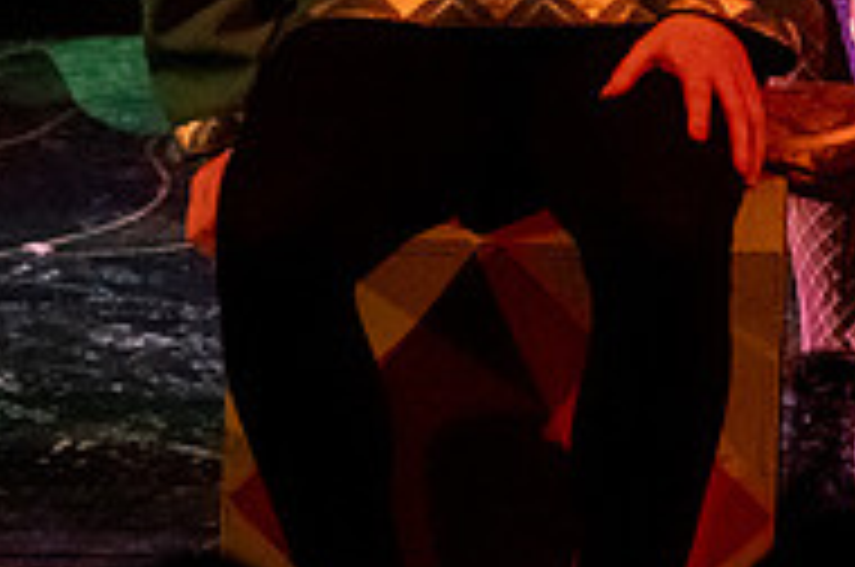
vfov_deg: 2.3
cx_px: 650
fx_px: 14344
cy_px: -287
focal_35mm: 605
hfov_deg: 3.4
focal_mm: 106
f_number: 2.8
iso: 3200
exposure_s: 1/250
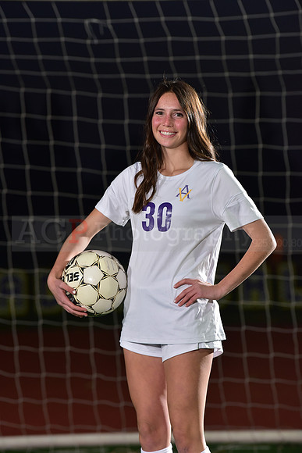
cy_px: 226
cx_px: 151
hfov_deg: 6.9
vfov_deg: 10.3
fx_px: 2515
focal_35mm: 200
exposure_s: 1/200
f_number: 5
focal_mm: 200
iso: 1000
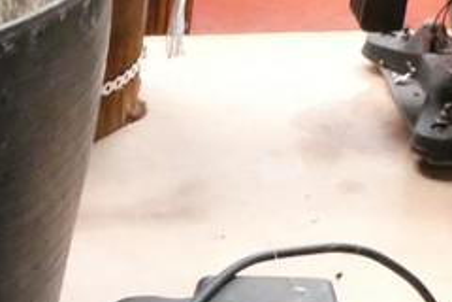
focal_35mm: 113
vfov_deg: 11.3
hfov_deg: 17.0
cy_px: 527
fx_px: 1419
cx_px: -151
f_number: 3.3
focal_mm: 4.3
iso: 1000
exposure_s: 1/60
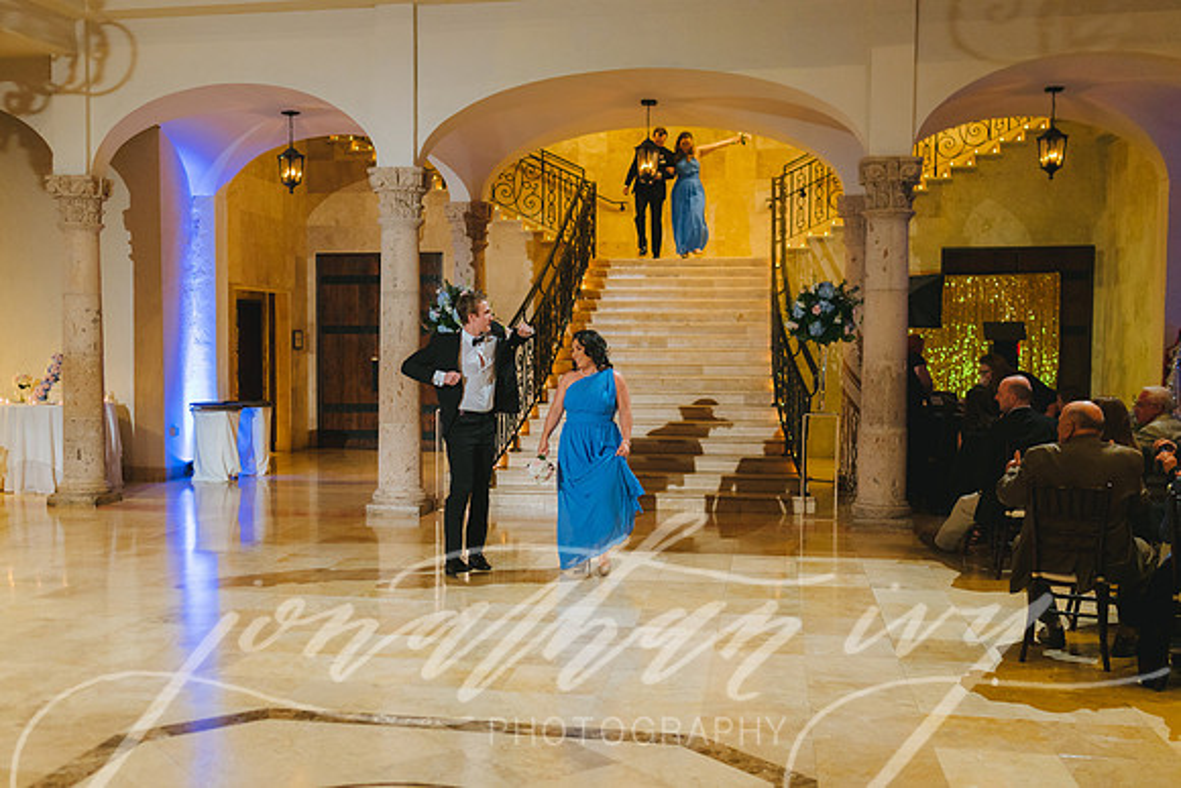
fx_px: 1232
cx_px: 548
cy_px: 423
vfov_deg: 35.5
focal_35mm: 38
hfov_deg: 51.2
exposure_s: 1/160
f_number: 2.2
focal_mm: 35
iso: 800
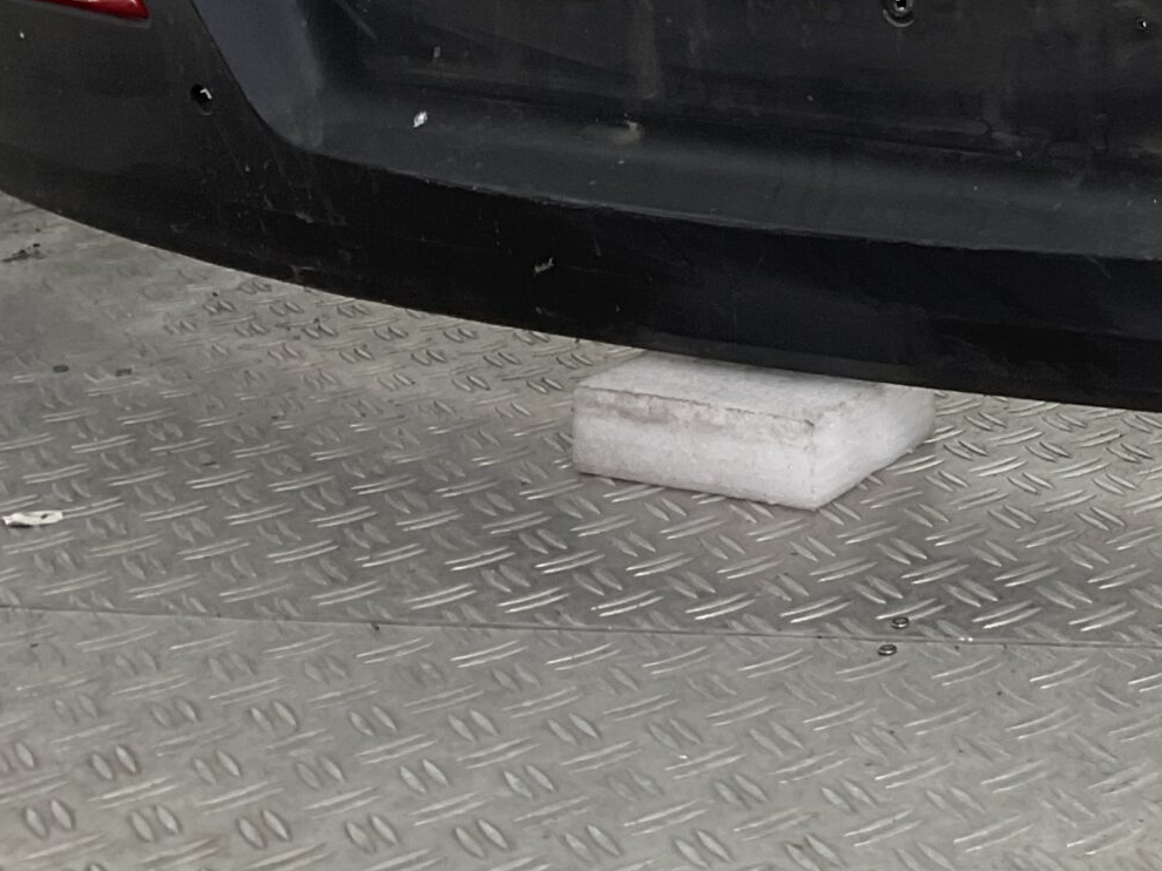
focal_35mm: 75
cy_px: -241
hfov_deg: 23.6
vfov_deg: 18.4
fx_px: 2517
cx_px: 1413
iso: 16
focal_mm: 3
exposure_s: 1/225
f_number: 1.8
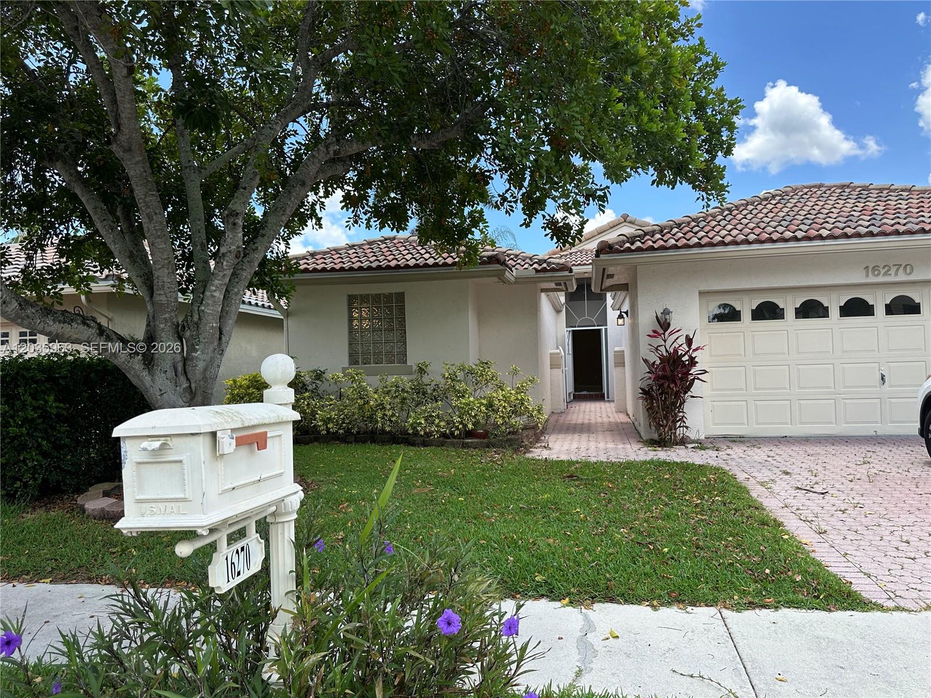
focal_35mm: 24
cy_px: 349
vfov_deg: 56.8
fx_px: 645
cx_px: 466
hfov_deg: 71.6
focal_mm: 6.86
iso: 80
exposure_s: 1/1393
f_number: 1.78
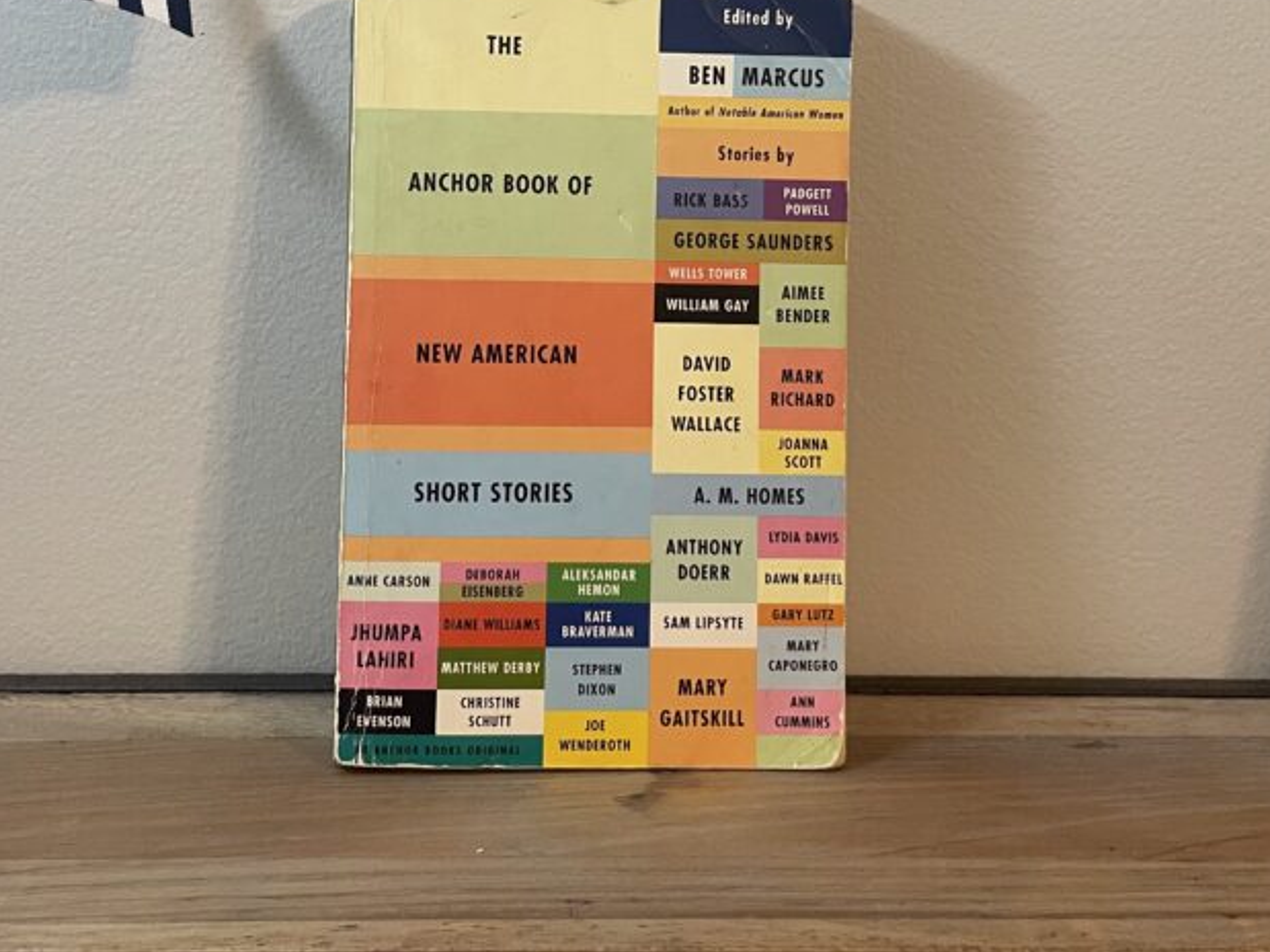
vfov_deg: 32.5
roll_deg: +0.0
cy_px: 166
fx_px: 1577
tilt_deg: -5.9
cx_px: 568
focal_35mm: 43
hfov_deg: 43.8
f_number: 1.6
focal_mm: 4.2
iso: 160
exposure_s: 1/60
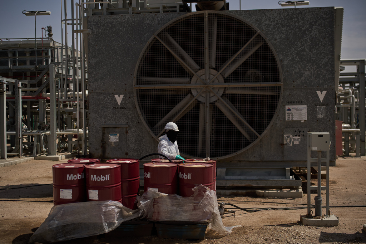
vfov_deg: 27.0
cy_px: 122
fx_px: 508
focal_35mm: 50
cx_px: 183
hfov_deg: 39.6
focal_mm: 50
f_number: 2
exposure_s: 1/25600
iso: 200
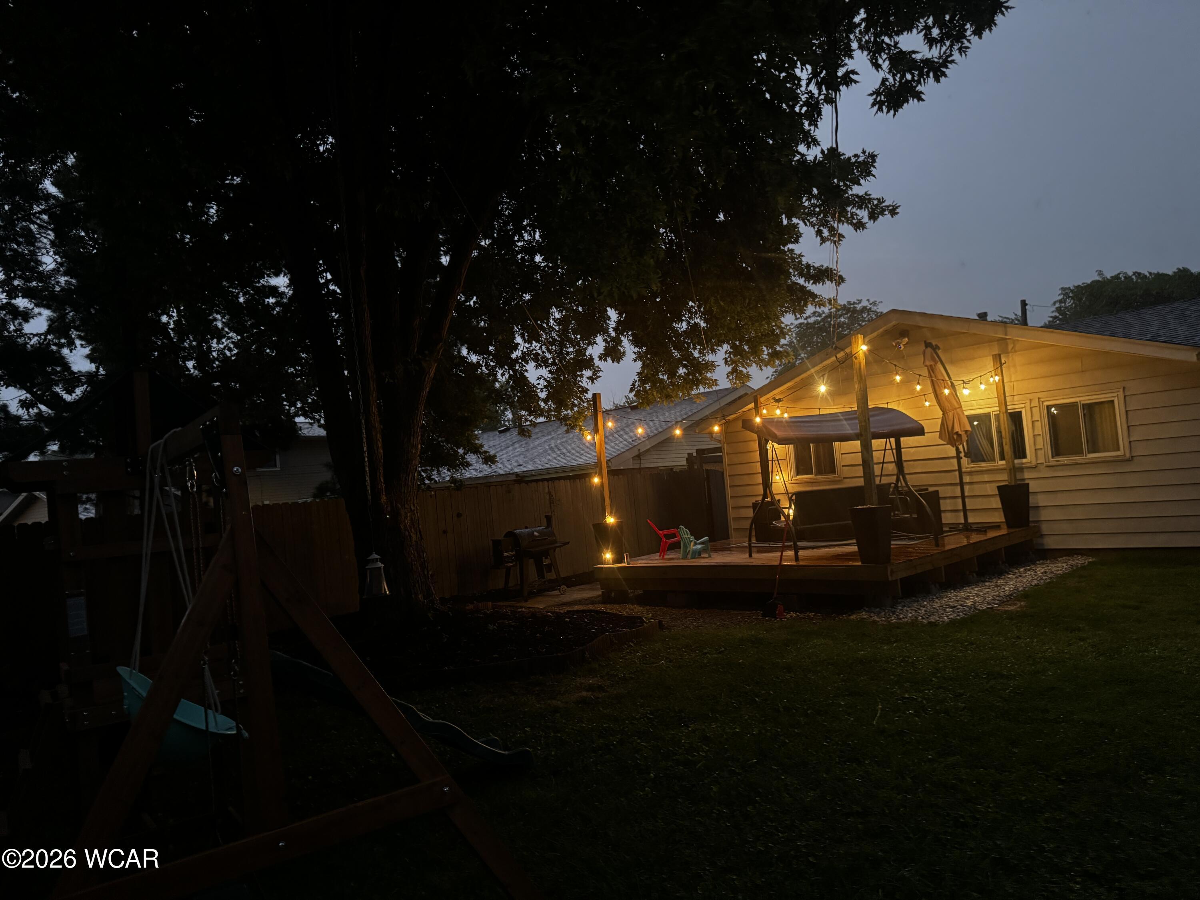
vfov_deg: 56.8
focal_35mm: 24
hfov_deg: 71.6
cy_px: 450
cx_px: 600
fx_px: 832
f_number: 1.78
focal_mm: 6.76
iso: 1250
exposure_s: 1/30
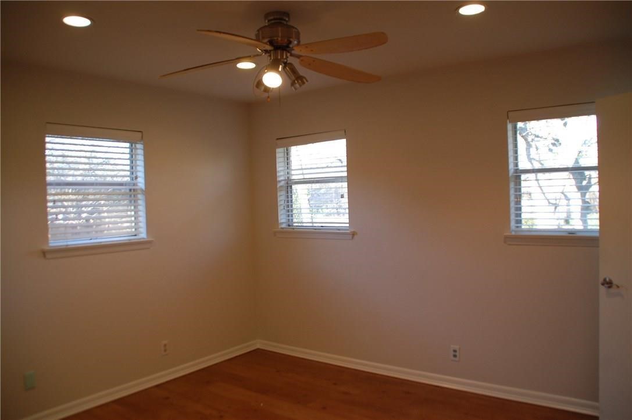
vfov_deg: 47.8
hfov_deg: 67.4
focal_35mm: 27
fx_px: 473
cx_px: 316
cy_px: 210
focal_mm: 18
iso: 400
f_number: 4
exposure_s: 1/60
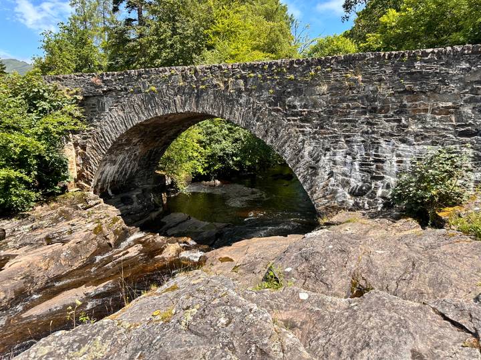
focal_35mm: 24
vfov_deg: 56.8
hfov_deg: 71.6
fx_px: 333
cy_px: 180
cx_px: 240
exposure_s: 1/1751
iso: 80
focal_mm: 6.86
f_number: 1.78
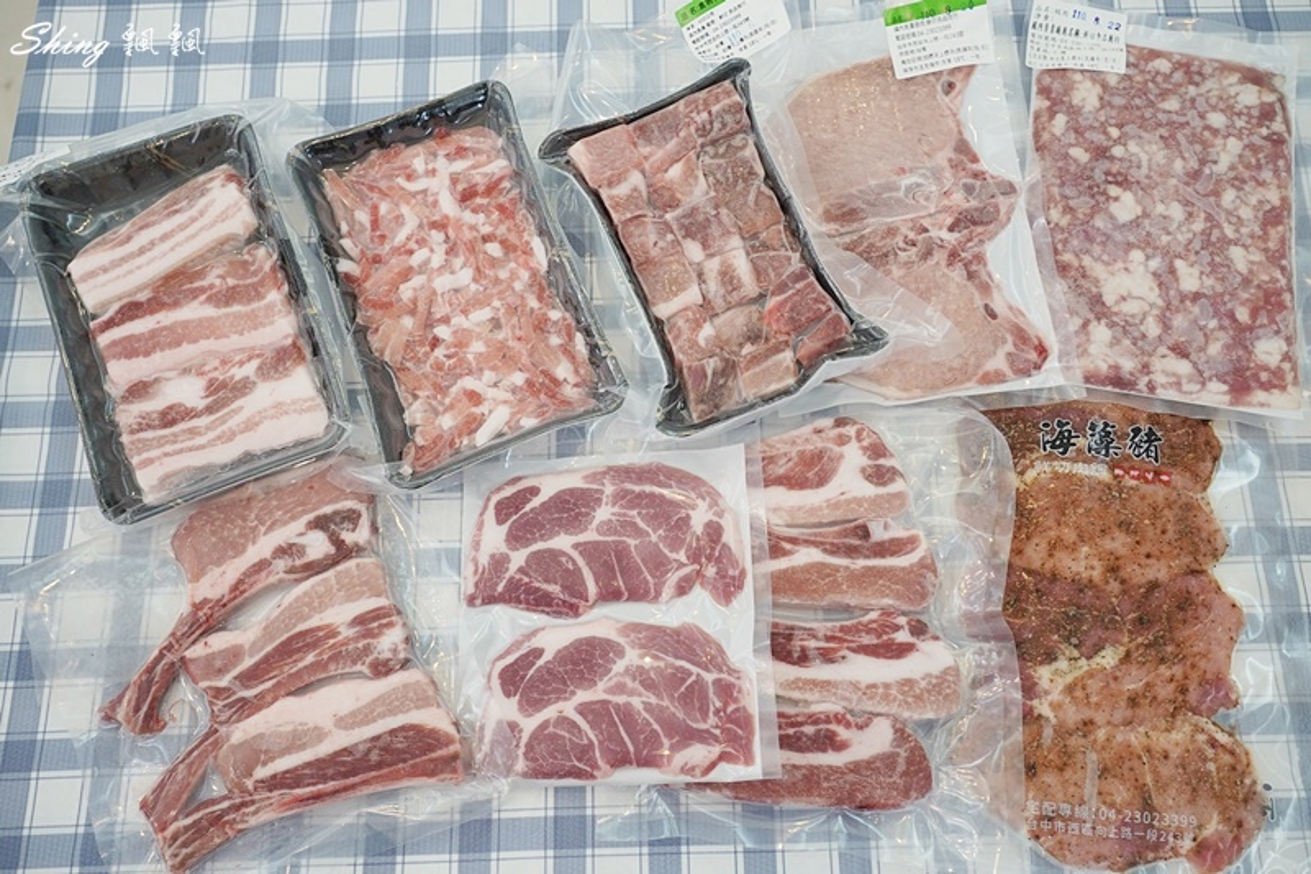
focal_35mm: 30
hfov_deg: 61.9
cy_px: 437
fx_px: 1092
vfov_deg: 43.6
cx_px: 656
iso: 800
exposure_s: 1/60
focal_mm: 30
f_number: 5.6
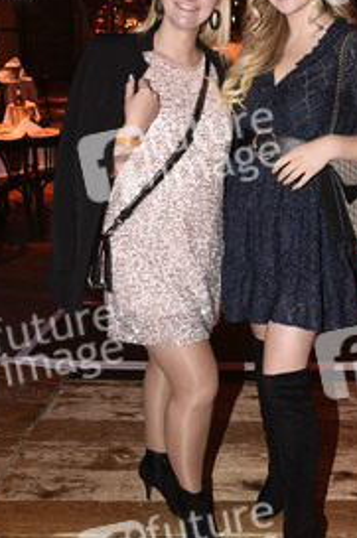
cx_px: 237
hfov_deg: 30.2
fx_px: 657
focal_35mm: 44
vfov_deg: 44.6
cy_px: 254
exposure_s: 1/60
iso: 2500
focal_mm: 30
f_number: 6.3
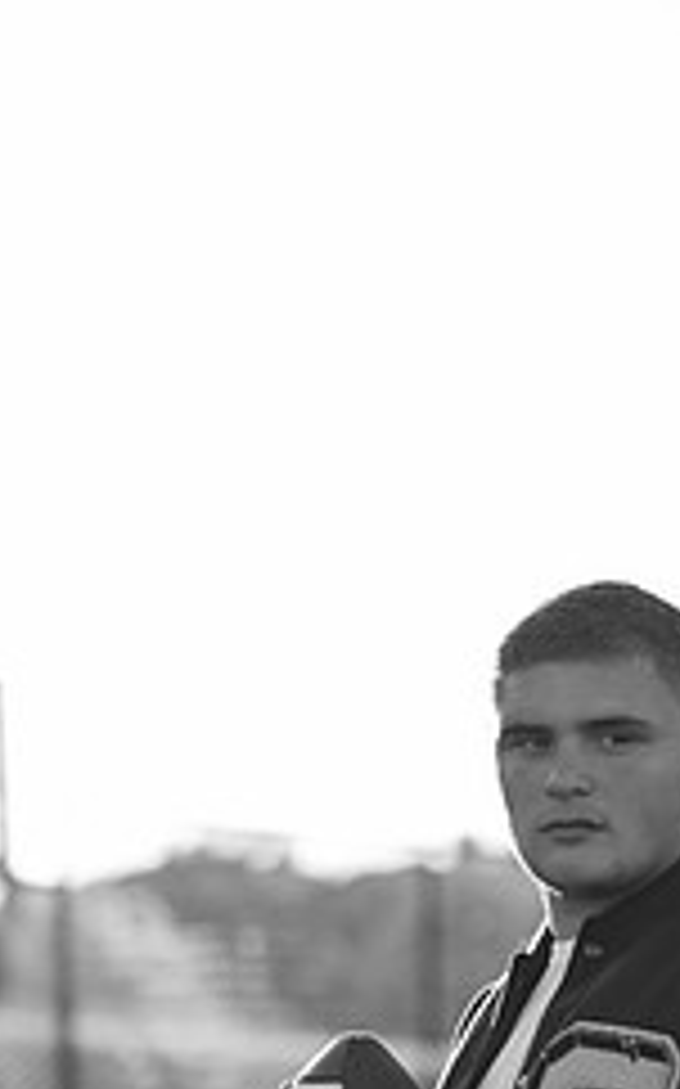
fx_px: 4216
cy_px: 832
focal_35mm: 142
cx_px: 414
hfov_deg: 9.2
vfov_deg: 14.7
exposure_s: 1/640
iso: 64
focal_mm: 50
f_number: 1.4
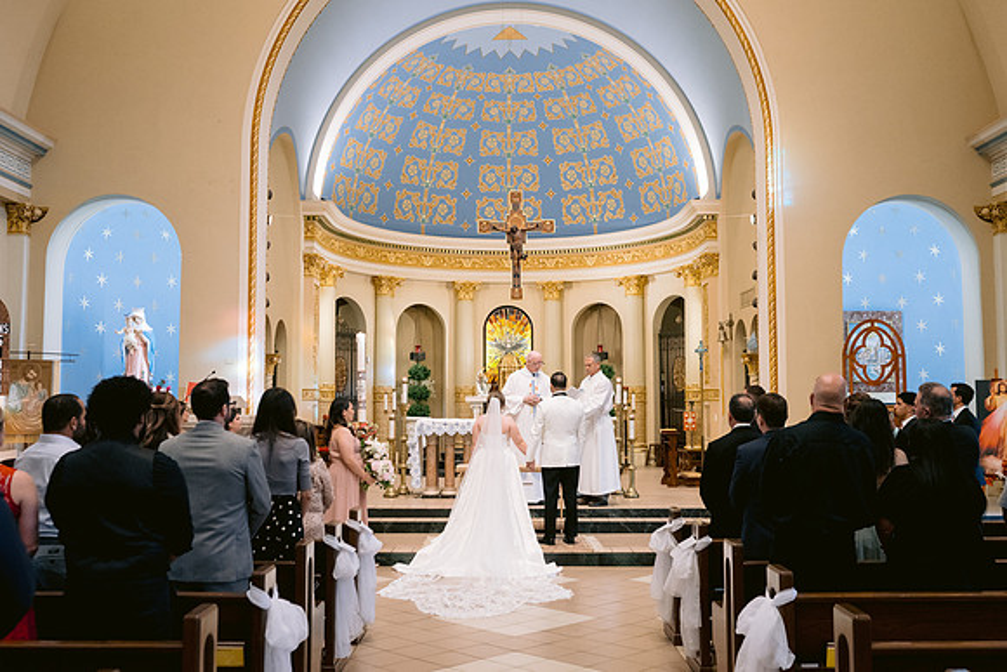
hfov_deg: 51.0
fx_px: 1055
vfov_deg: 35.3
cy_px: 331
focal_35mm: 38
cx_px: 498
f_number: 4
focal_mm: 35
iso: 1600
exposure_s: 1/125
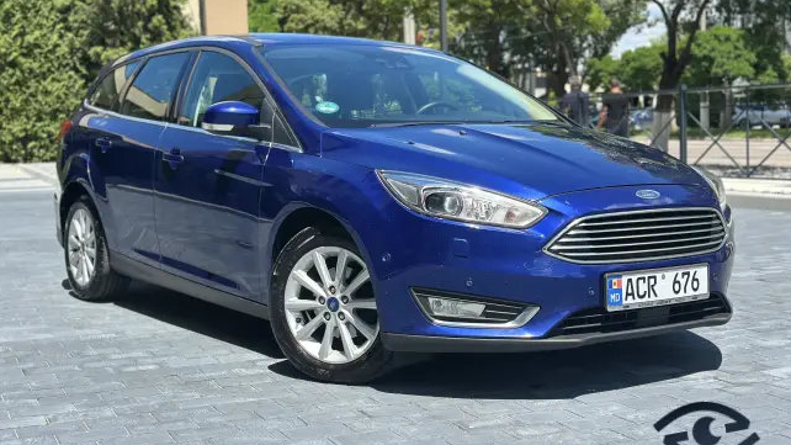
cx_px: 392
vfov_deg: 22.6
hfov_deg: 39.2
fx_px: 1112
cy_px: 187
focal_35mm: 53
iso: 80
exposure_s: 1/2809
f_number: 1.78
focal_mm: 6.86
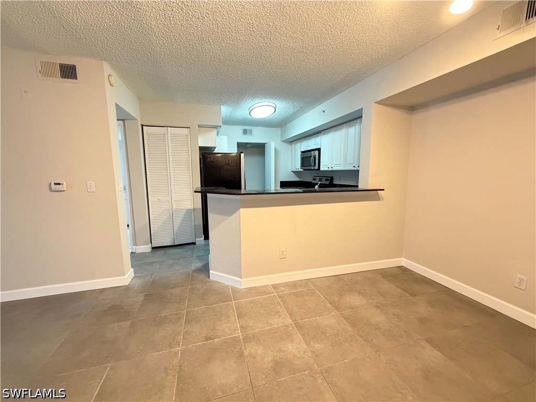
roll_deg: +0.3
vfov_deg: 85.7
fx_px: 217
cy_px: 201
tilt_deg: -8.1
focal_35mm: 14
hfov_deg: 102.1
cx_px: 268
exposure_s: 1/60
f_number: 2.2
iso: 800
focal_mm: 2.22
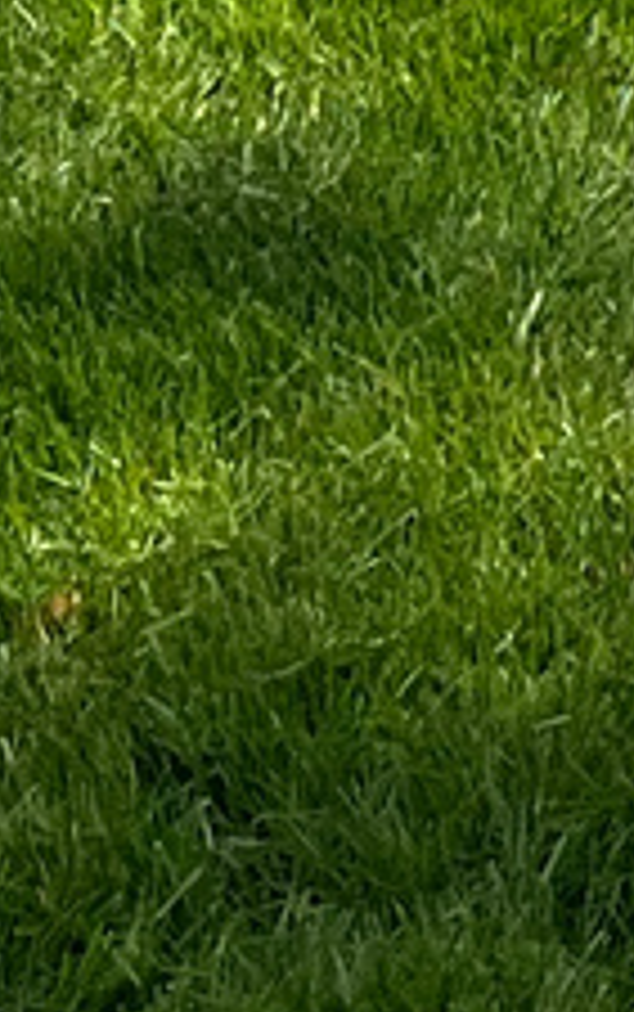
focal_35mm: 251
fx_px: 6926
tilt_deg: -4.8
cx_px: 1637
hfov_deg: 5.1
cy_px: -2276
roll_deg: -1.5
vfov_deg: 7.2
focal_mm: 5.1
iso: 50
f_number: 1.6
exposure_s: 1/1721
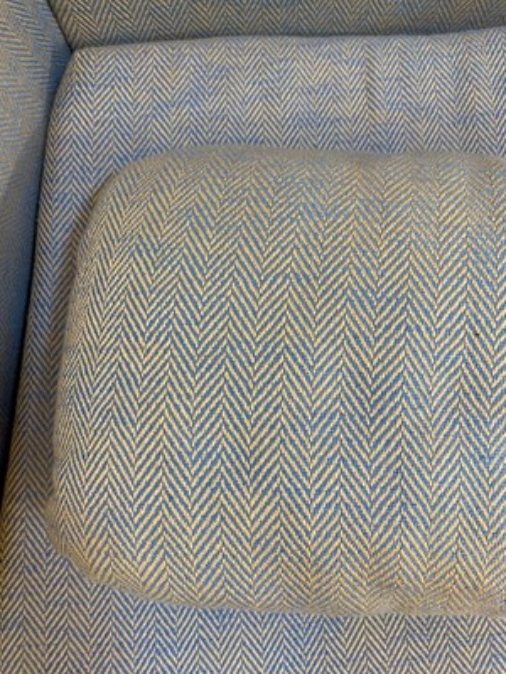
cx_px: 253
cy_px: 337
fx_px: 507
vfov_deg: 67.3
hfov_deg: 53.1
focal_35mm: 26
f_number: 1.8
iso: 125
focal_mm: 4.25
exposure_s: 1/50
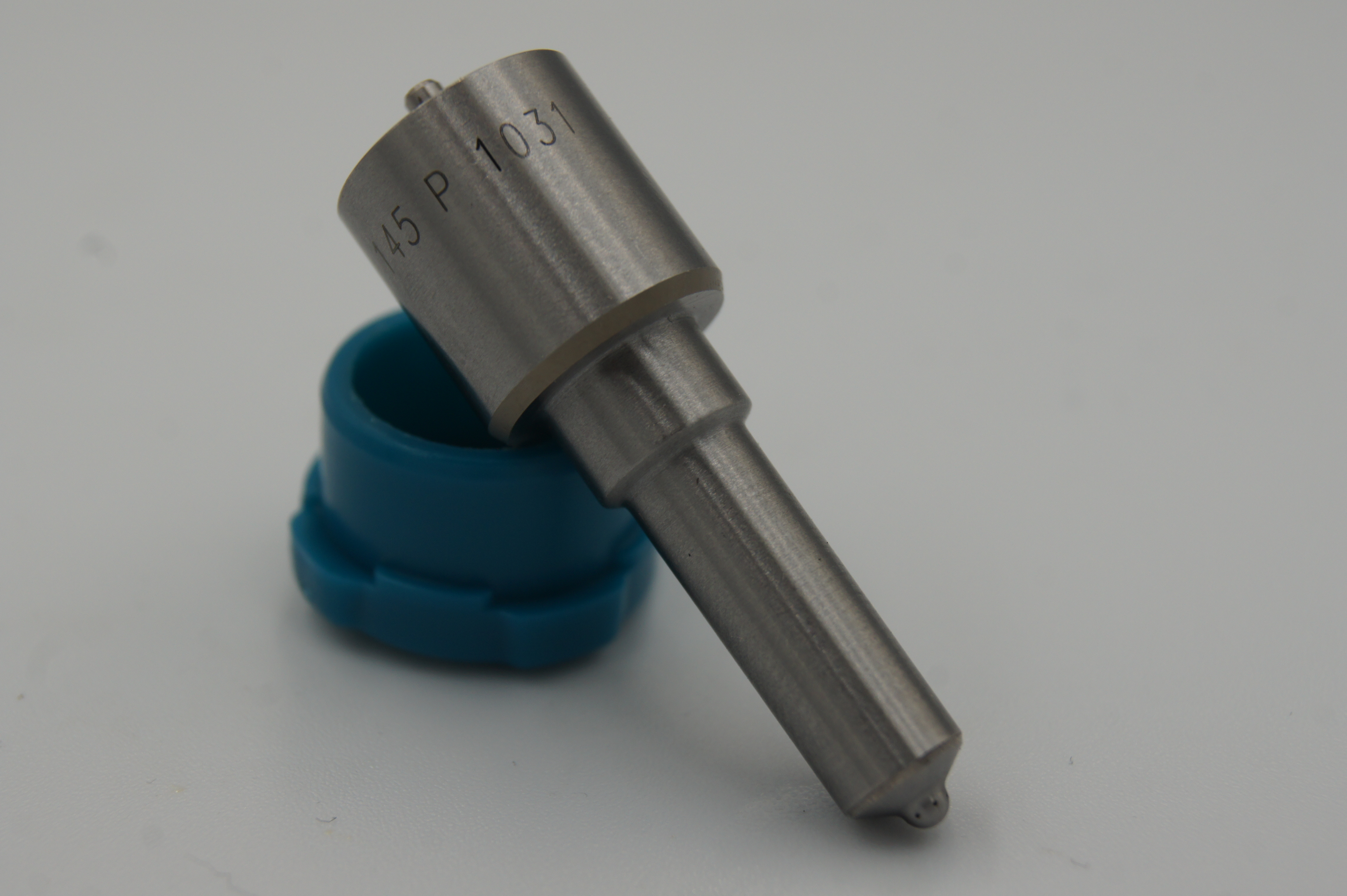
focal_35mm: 82
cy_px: 448
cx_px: 674
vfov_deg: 16.5
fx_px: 3085
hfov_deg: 24.6
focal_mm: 55
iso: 200
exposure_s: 1/160
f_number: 8
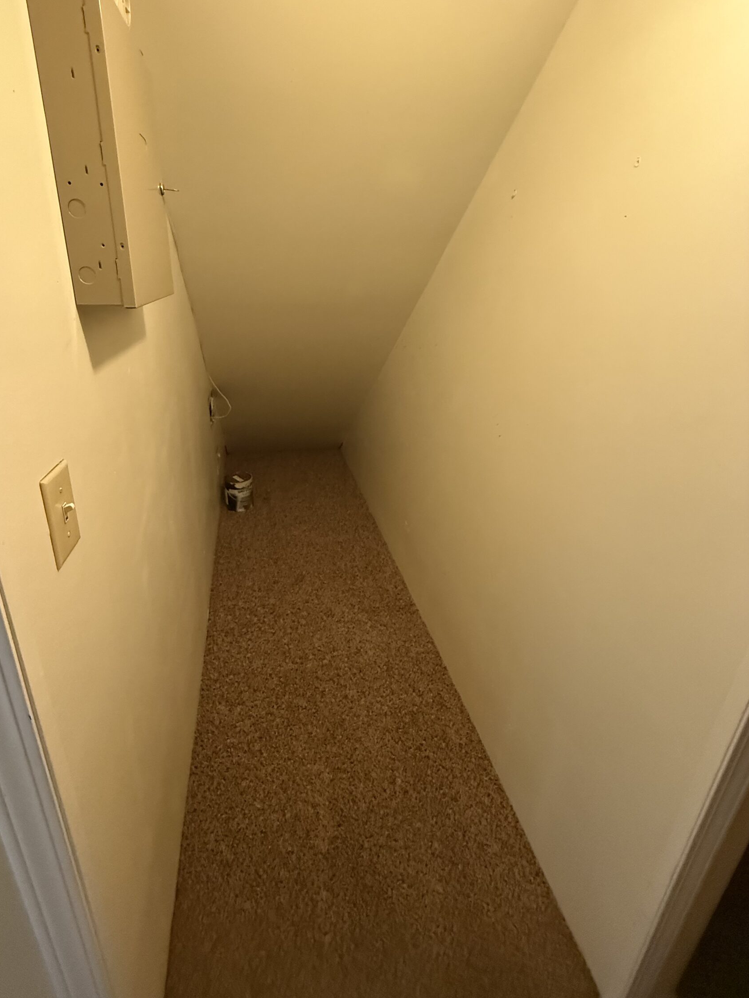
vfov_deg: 93.9
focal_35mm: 16
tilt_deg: -18.7
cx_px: 327
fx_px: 462
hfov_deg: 77.7
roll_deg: -1.9
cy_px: 430
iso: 1000
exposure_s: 1/60
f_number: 2.2
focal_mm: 2.22
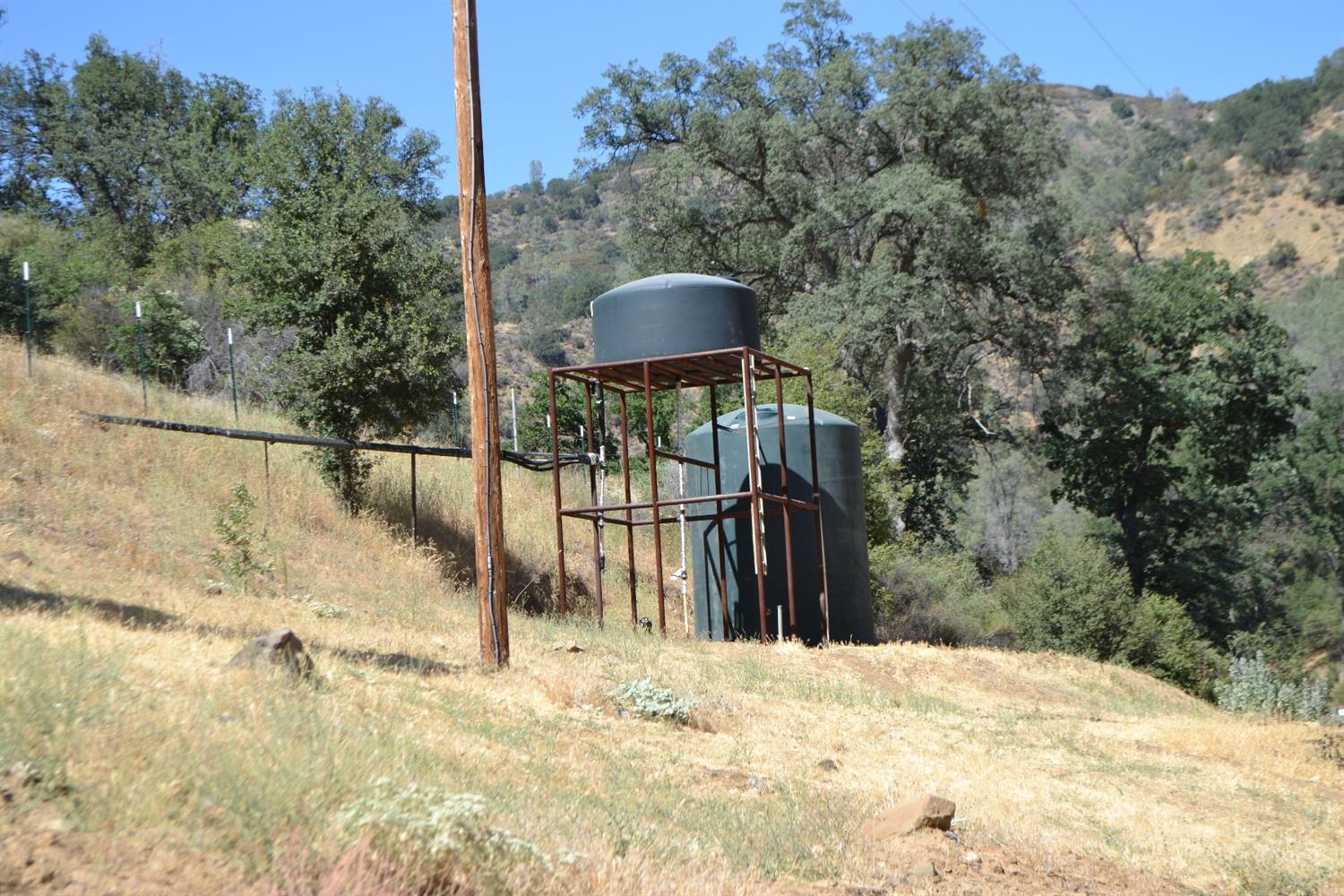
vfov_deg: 19.7
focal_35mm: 69
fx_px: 2576
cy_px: 448
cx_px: 672
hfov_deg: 29.2
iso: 100
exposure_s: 1/200
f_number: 7.1
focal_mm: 46
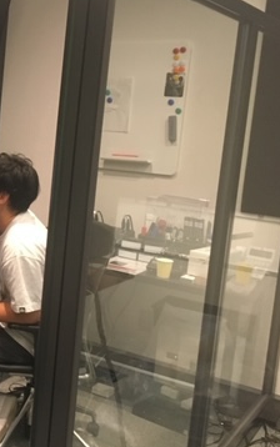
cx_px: -105
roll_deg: -3.1
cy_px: 196
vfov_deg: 36.8
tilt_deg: -7.5
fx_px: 671
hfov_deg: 21.0
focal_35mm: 55
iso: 200
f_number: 2.2
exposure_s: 1/20
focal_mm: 4.15
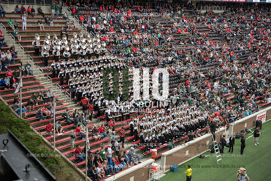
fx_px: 376
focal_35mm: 50
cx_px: 136
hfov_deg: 39.6
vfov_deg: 27.0
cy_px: 90
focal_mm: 50
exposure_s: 1/400
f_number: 3.5
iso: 250
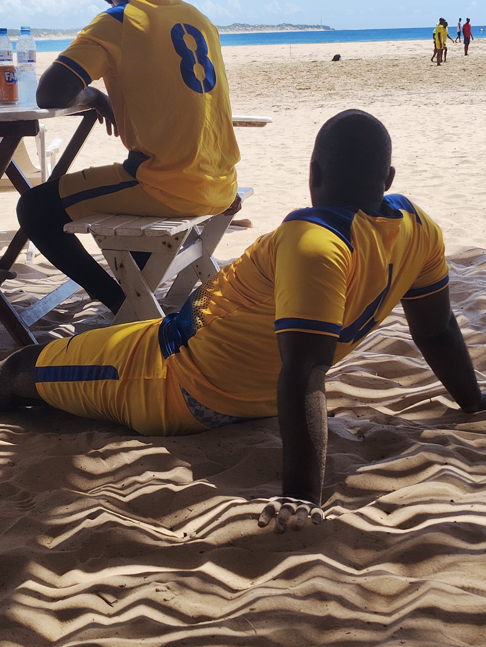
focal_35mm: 67
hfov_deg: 21.9
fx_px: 1254
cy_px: 264
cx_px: 257
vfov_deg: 28.9
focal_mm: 5.56
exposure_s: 1/860
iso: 50
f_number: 1.88
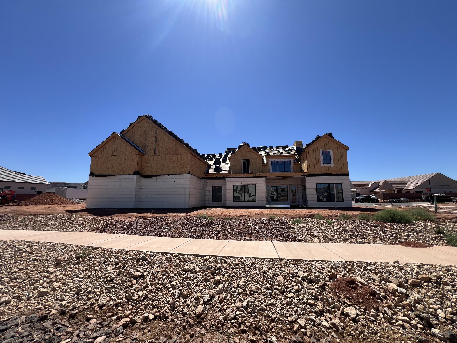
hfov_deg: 106.2
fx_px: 172
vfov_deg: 89.9
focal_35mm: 13
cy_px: 172
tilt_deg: +3.2
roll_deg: -1.0
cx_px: 228
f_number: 1.8
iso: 32
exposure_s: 1/1815
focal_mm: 1.57
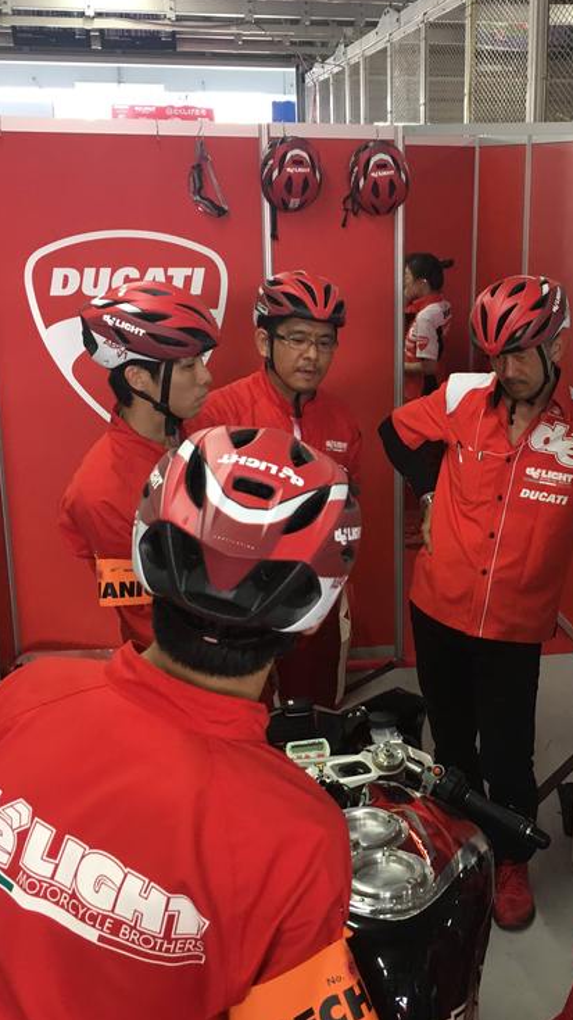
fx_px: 1162
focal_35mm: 43
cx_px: 422
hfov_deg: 27.4
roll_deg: -1.2
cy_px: 505
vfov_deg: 47.4
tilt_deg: -15.8
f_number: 2.2
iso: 40
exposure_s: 1/30
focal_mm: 4.15
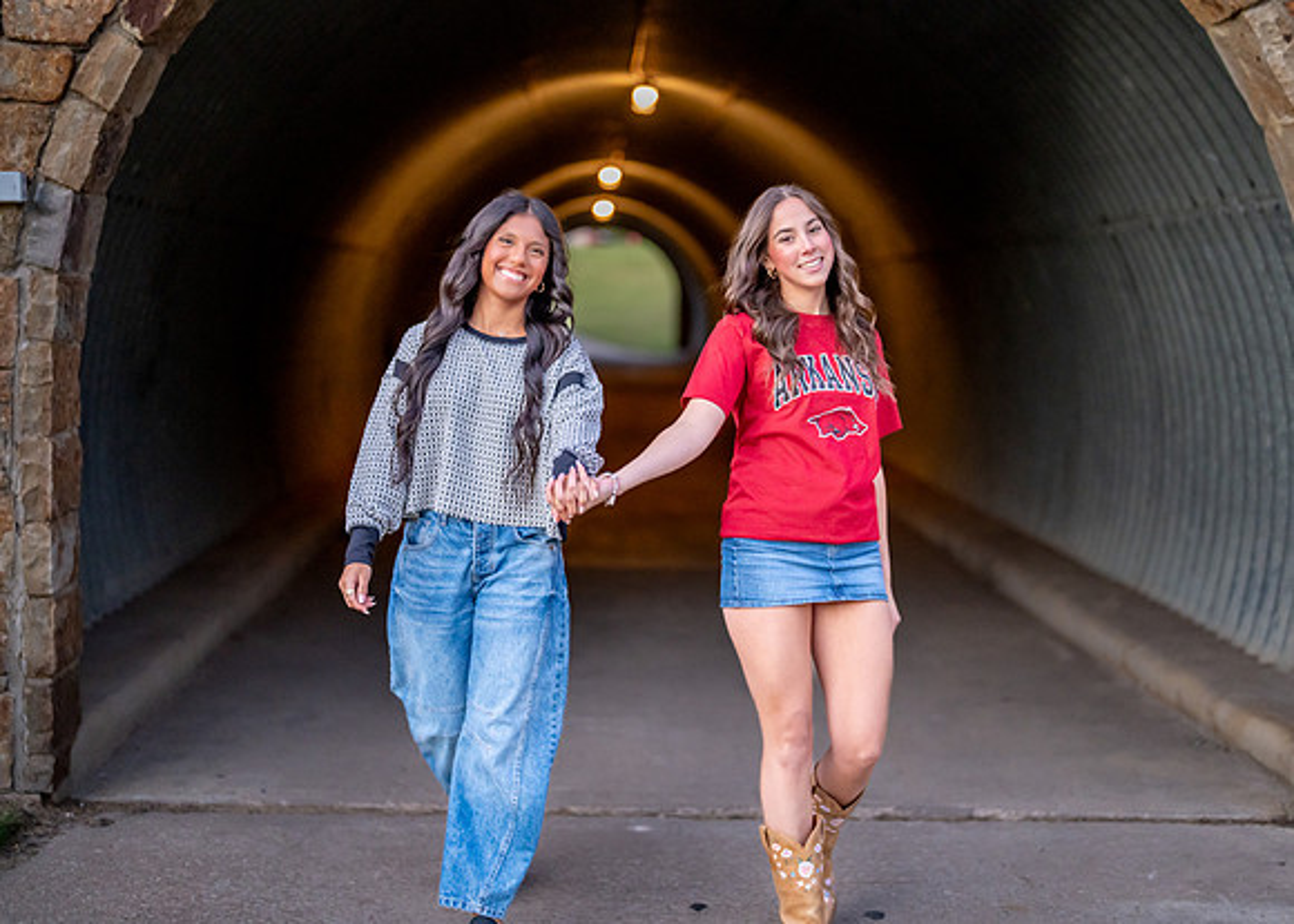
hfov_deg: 36.0
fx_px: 1991
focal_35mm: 54
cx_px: 677
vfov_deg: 26.1
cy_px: 456
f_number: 1.2
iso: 1600
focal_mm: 50
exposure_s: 1/320
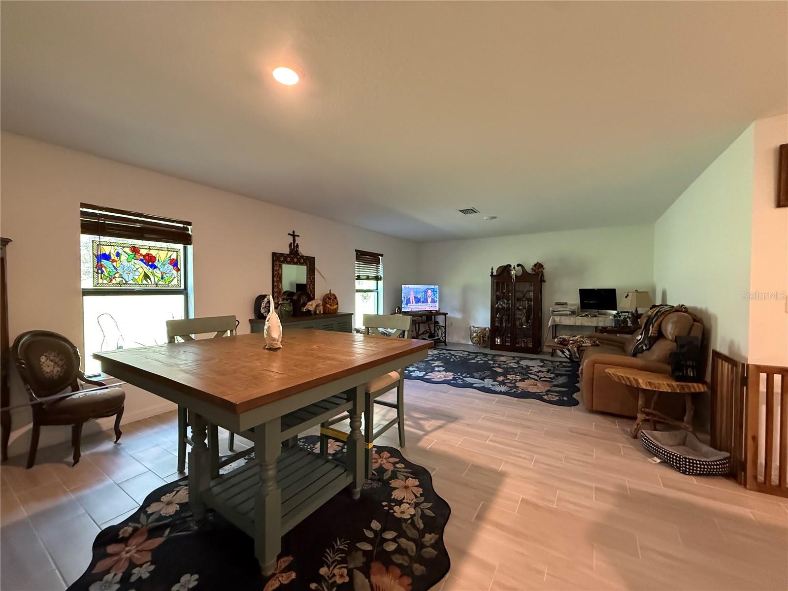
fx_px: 319
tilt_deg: -0.2
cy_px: 296
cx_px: 394
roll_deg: +0.4
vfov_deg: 85.7
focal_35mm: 14
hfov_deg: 102.1
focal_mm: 2.22
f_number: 2.2
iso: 640
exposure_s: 1/60
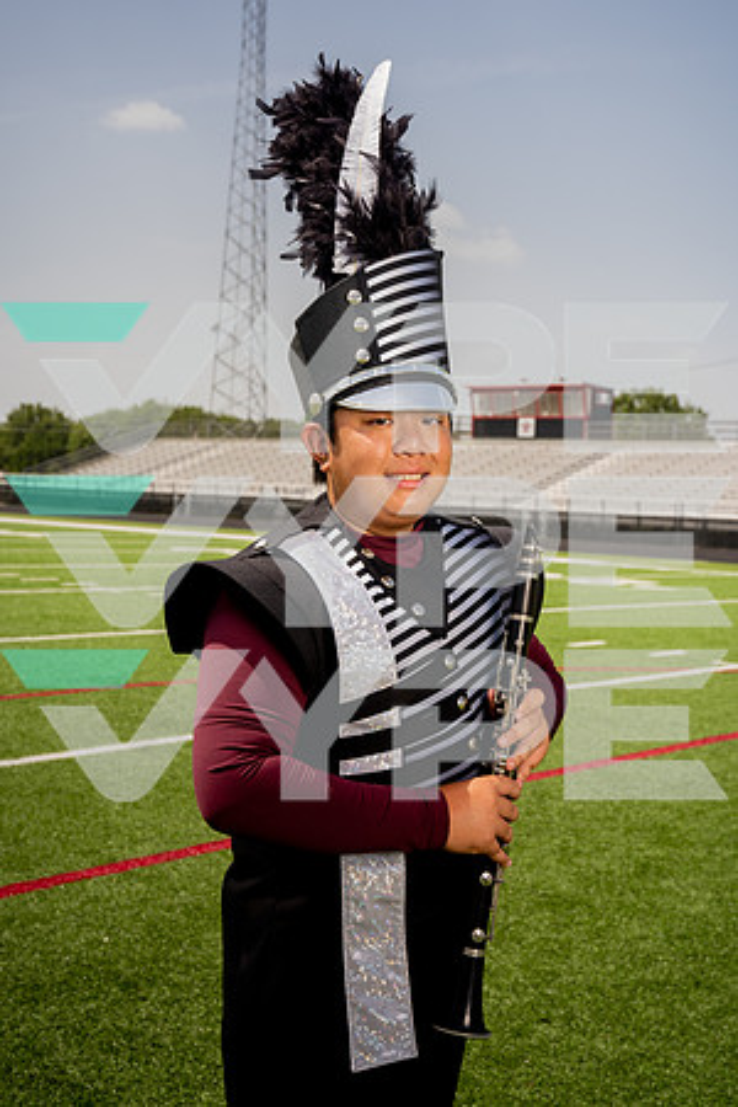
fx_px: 1445
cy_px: 554
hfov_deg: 28.6
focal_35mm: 47
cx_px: 369
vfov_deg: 41.9
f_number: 7.1
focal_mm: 47
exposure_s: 1/250
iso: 50
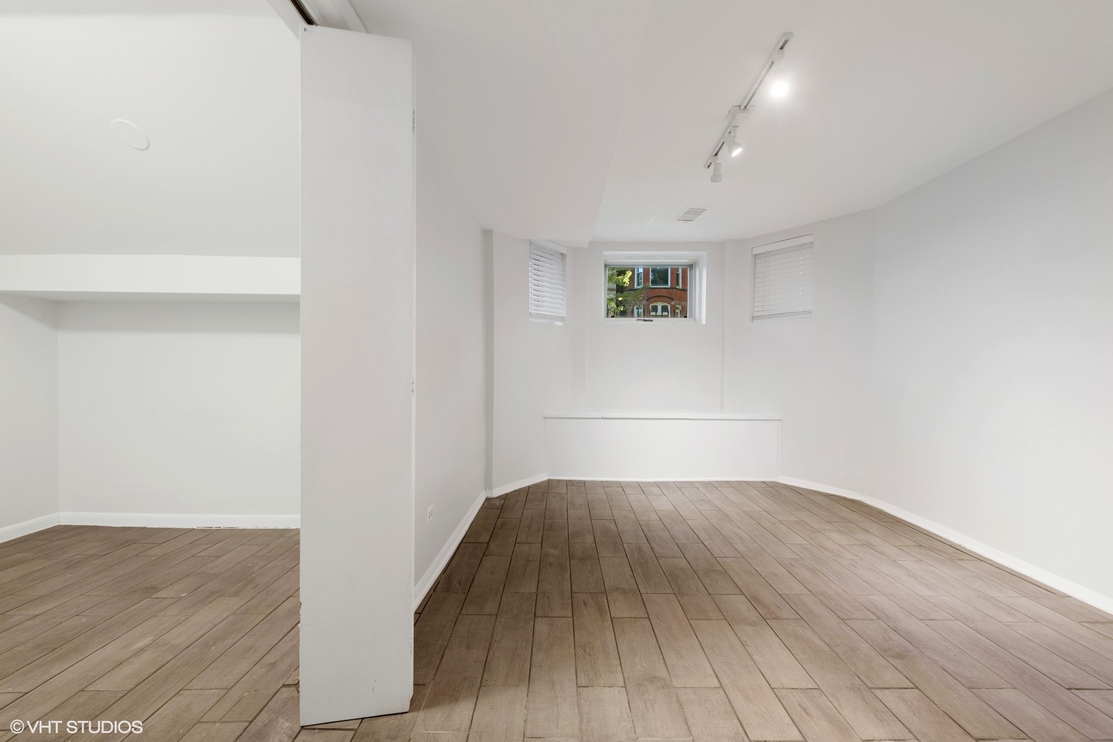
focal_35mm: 15
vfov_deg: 77.3
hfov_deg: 100.4
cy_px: 371
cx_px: 556
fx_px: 464
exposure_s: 1/3
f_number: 8
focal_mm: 15
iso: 200
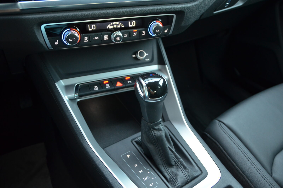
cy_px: 94
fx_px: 235
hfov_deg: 62.0
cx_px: 142
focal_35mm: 30
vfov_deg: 43.4
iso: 1600
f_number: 3.5
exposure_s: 1/20
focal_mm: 20
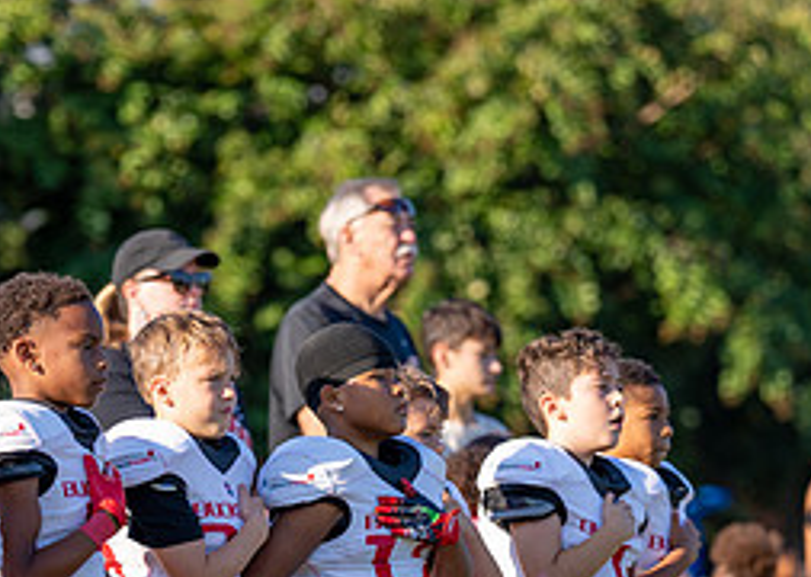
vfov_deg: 4.7
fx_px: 7085
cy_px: 654
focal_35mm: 308
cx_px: 250
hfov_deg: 6.5
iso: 100
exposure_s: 1/800
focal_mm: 128
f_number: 2.8
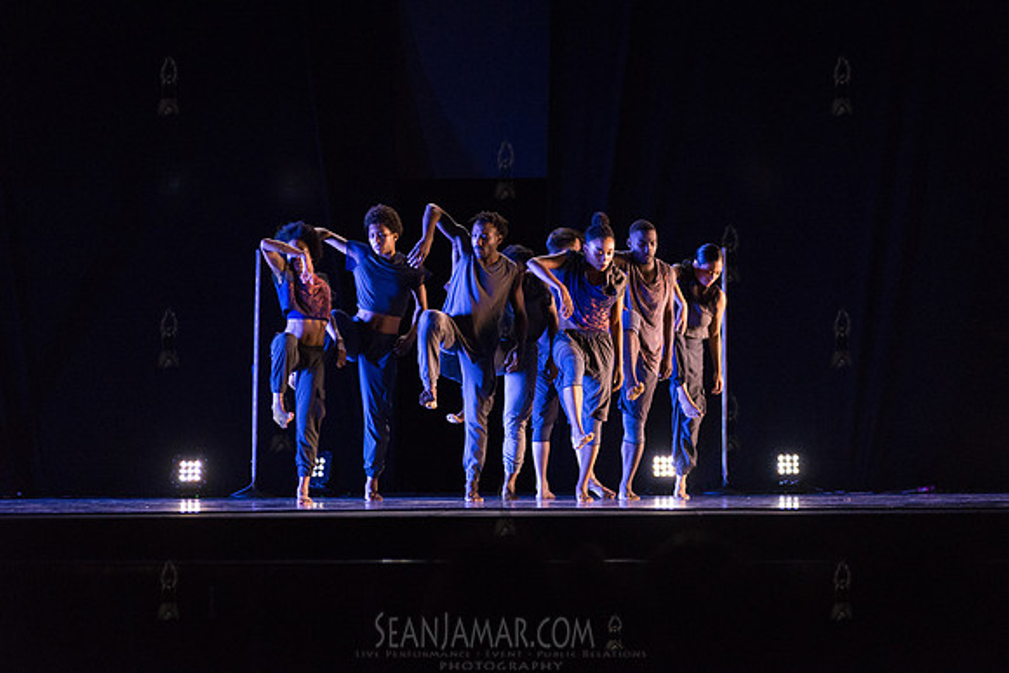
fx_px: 5607
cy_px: 336
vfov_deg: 6.9
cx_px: 504
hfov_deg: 10.3
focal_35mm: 200
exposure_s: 1/640
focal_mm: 200
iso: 4000
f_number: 2.8
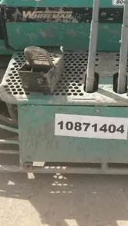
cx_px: 108
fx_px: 457
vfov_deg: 26.0
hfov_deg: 15.8
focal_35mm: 76
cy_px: -13
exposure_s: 1/1799
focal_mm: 3.99
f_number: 1.8
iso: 20
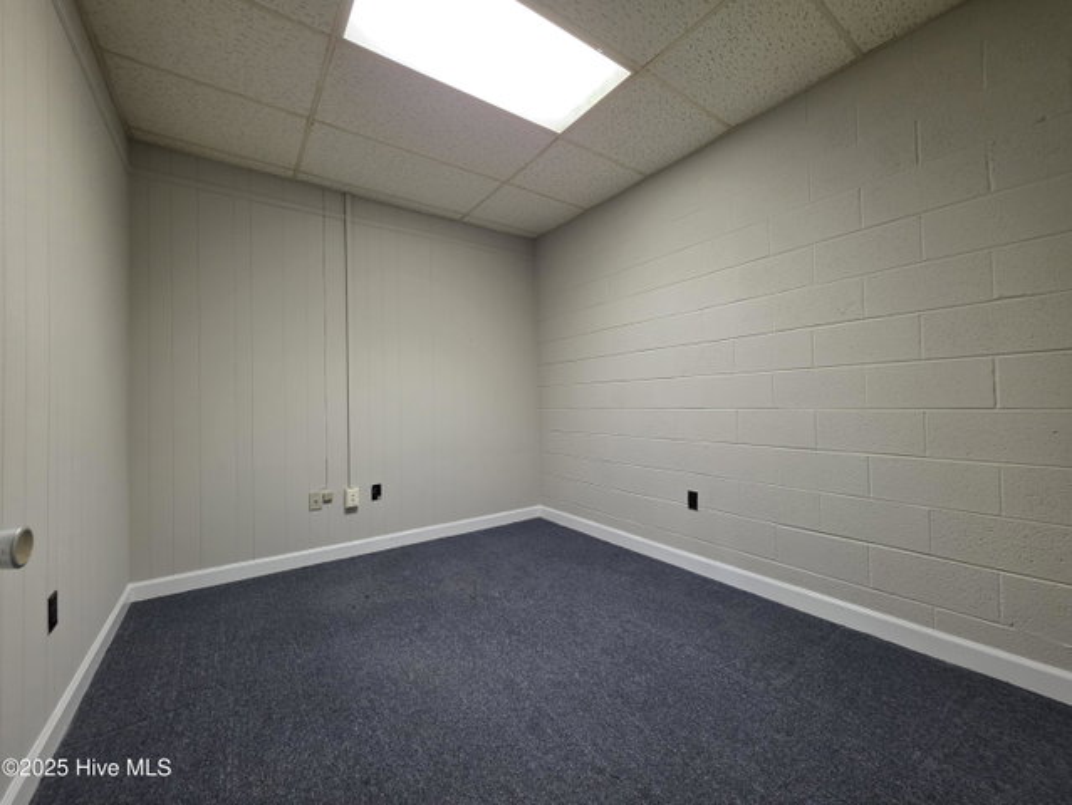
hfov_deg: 106.1
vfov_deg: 90.0
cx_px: 536
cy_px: 402
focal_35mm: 13
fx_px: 403
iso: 160
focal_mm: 2.2
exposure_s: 1/60
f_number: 1.9
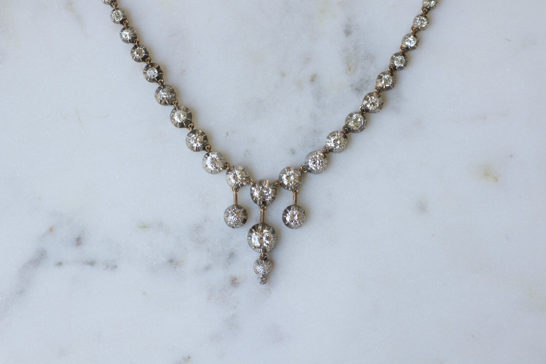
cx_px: 273
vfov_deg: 13.0
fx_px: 1592
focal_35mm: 105
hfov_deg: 19.5
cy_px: 182
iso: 200
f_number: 3.2
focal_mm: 70
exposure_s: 1/125
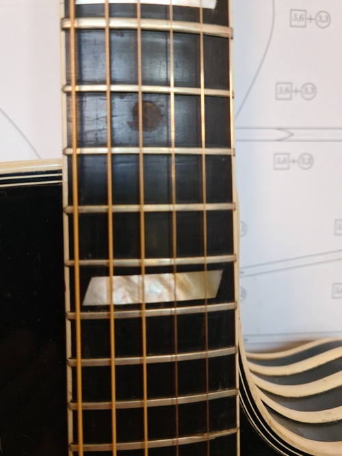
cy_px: 228
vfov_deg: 65.3
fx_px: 356
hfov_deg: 51.3
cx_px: 171
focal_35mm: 27
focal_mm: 5.9
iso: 200
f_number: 2
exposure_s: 1/50
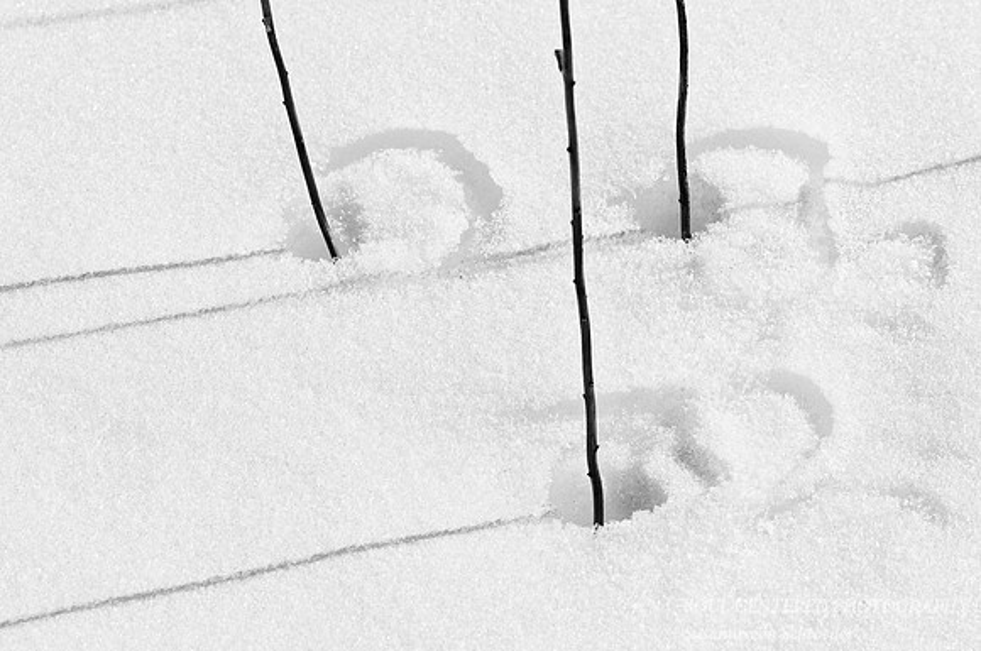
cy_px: 326
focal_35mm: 158
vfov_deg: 8.7
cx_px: 490
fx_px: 4286
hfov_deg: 13.1
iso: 125
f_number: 9.5
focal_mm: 105
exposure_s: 1/1000
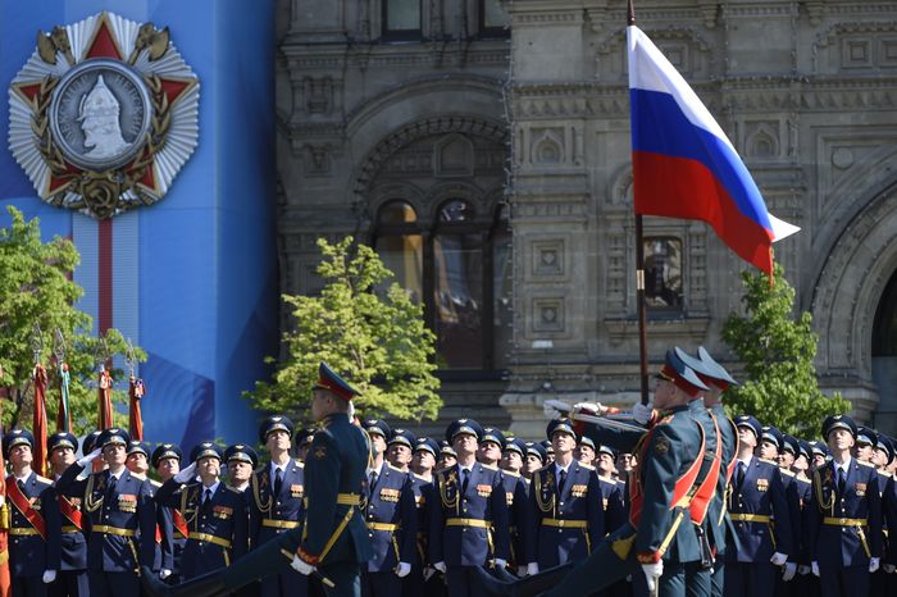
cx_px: 448
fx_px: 4856
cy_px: 298
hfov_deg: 10.6
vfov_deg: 7.0
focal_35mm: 195
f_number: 6.3
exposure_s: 1/1000
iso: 400
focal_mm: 195
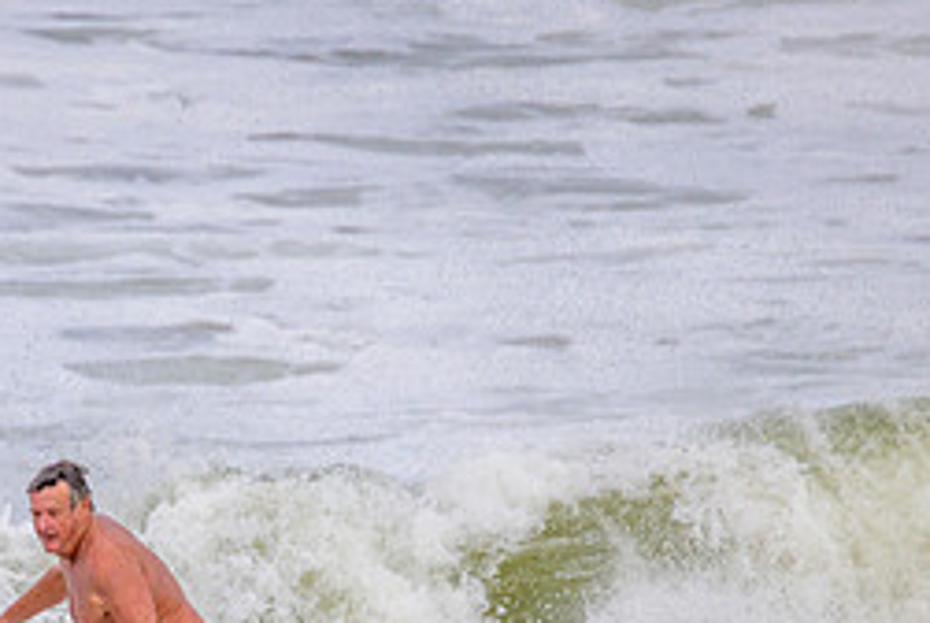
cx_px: 119
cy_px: 692
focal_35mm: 1847
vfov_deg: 0.7
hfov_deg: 1.1
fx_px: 47769
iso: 640
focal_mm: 800
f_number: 11
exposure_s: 1/2000
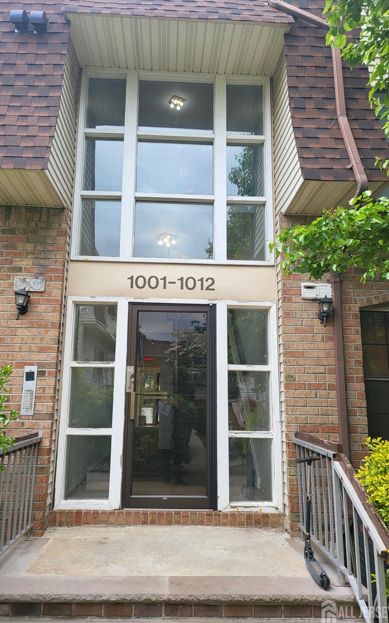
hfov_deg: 47.6
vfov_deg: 70.4
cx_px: 188
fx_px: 441
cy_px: 312
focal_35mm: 26
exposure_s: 1/197
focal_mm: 5
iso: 40
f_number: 1.8
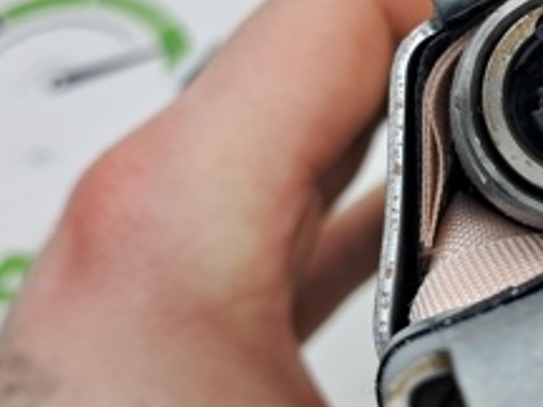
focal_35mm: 80
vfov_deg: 18.4
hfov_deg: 23.5
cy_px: 132
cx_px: 525
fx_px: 1255
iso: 50
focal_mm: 4
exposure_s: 1/60
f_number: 1.8
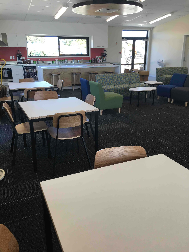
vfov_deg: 61.7
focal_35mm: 29
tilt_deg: -19.7
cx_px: 94
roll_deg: -0.7
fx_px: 211
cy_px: 126
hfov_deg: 48.2
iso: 40
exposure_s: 1/100
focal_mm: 4.15
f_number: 2.2
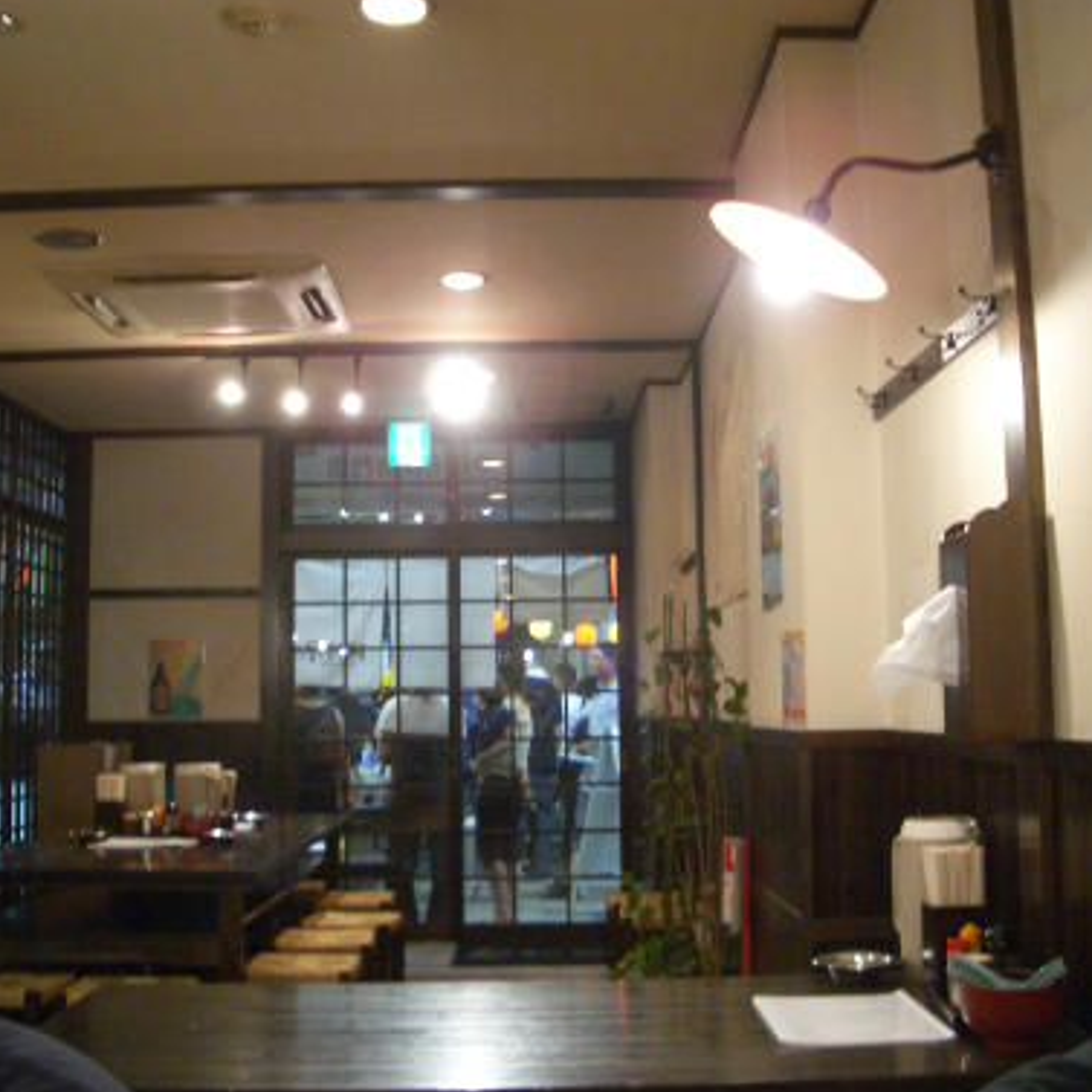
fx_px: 1499
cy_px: 547
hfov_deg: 40.0
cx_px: 530
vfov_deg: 40.0
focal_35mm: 42
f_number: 2.6
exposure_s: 1/25
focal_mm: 5.8
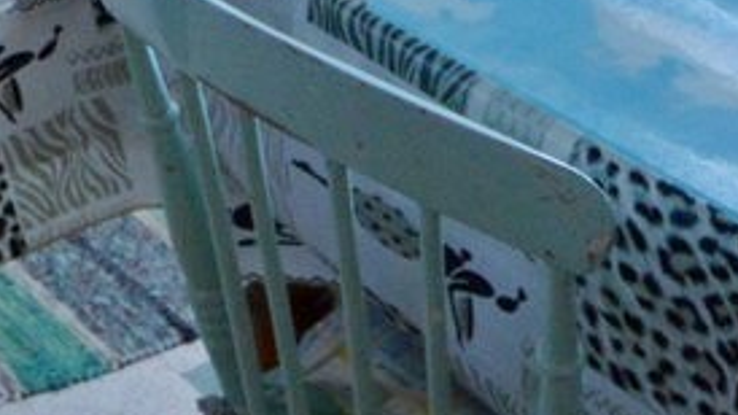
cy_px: -756
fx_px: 2015
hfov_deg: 20.4
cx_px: 92
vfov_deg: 9.6
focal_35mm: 103
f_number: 4.5
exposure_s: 1/80
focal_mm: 10
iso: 400
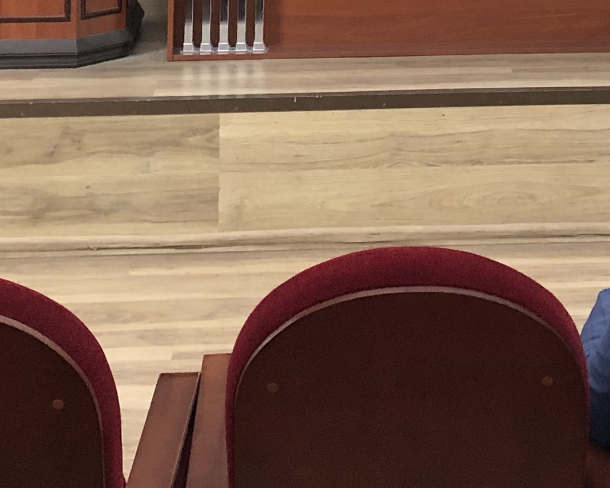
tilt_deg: -3.1
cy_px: -367
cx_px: 543
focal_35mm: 103
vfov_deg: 13.5
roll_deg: -1.5
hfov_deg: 18.3
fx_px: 1860
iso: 40
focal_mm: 3.99
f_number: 1.8
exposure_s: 1/25
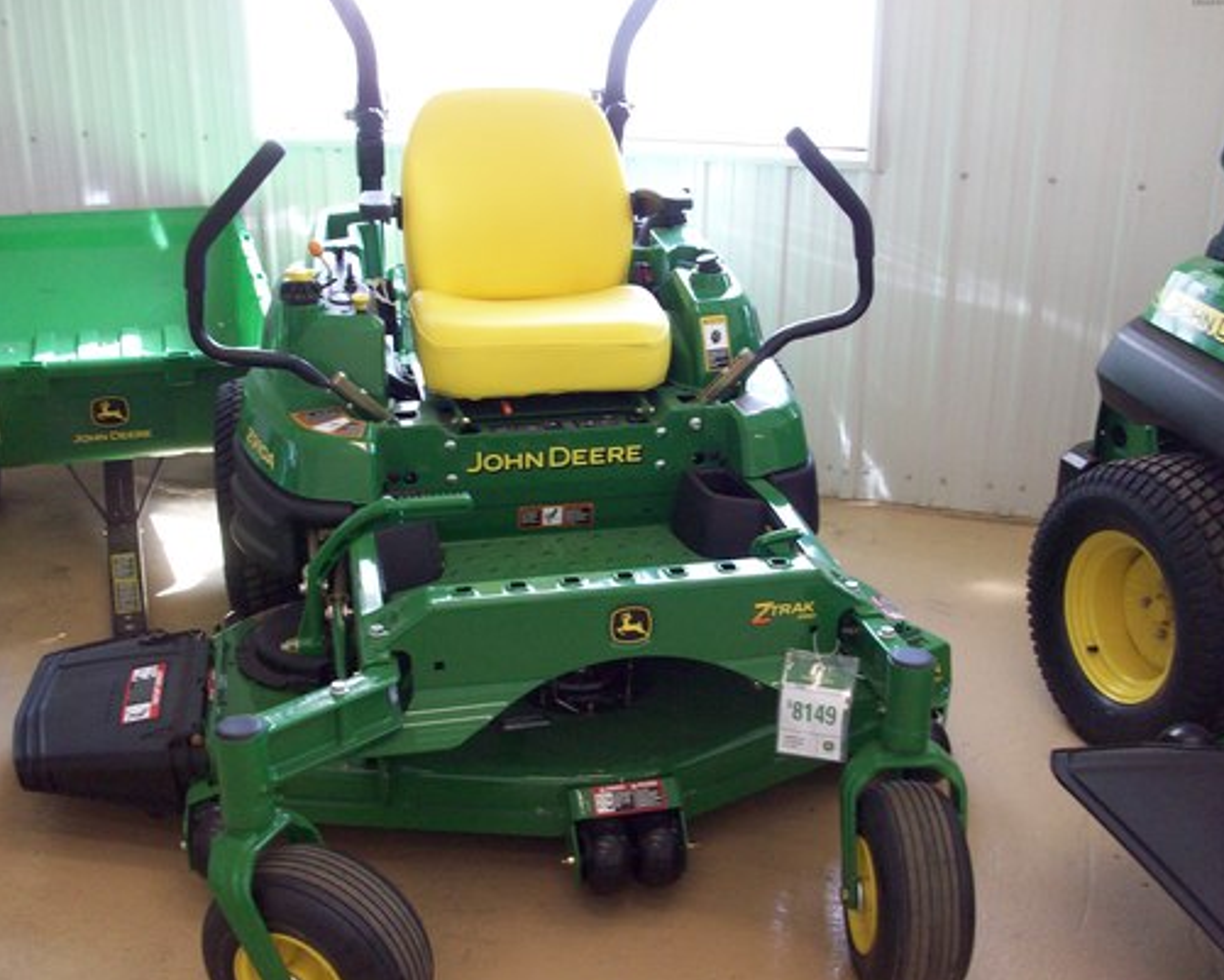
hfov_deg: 50.3
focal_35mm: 36
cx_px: 618
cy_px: 489
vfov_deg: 41.2
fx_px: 1304
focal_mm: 5.7
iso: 160
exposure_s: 1/66.3
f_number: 2.8
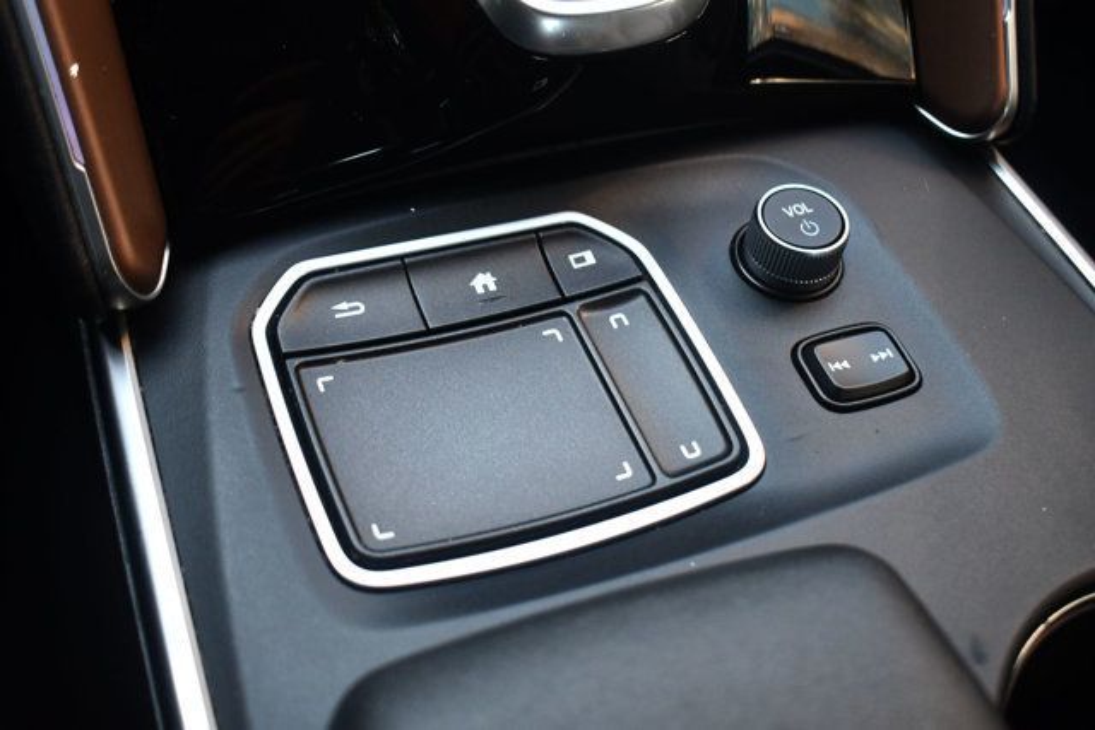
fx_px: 1369
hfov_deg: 43.6
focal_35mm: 45
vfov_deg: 29.9
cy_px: 365
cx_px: 548
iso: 1250
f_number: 4.2
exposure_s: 1/125
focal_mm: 30
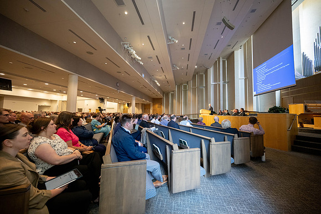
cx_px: 160
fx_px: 125
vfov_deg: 81.2
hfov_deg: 104.2
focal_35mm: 14
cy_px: 107
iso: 2500
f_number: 4
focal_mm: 14
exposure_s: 1/160
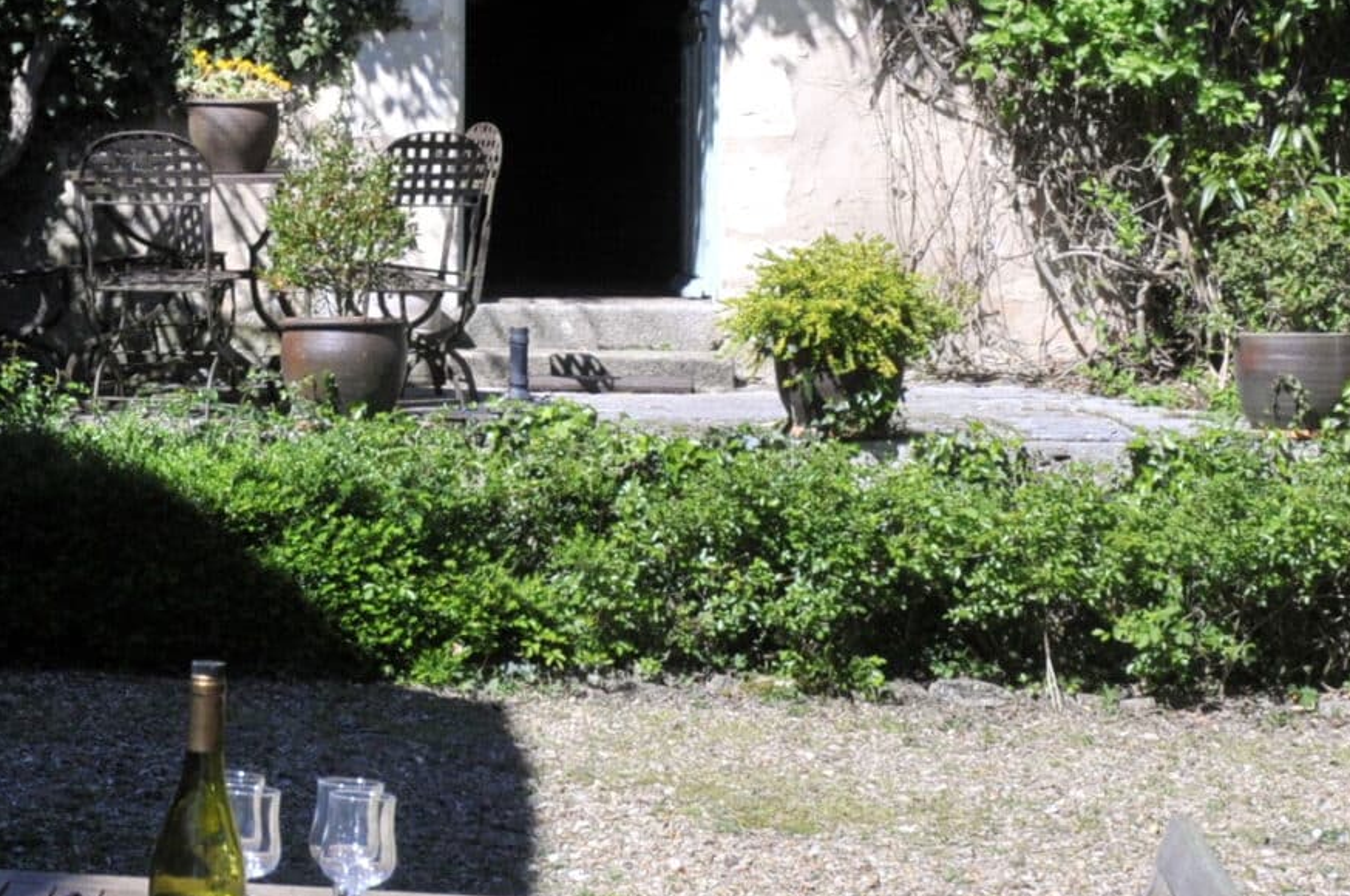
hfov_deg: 16.1
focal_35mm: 127
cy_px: 267
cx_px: 514
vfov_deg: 10.7
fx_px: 4773
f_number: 9
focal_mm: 29
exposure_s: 1/1000
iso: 640
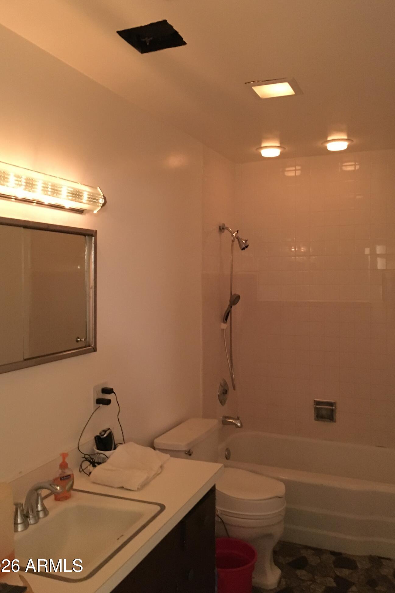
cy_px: 289
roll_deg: +0.1
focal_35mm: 31
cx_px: 209
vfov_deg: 60.3
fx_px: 510
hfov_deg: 42.3
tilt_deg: -1.0
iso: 400
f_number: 2.2
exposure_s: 1/15
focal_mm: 4.15
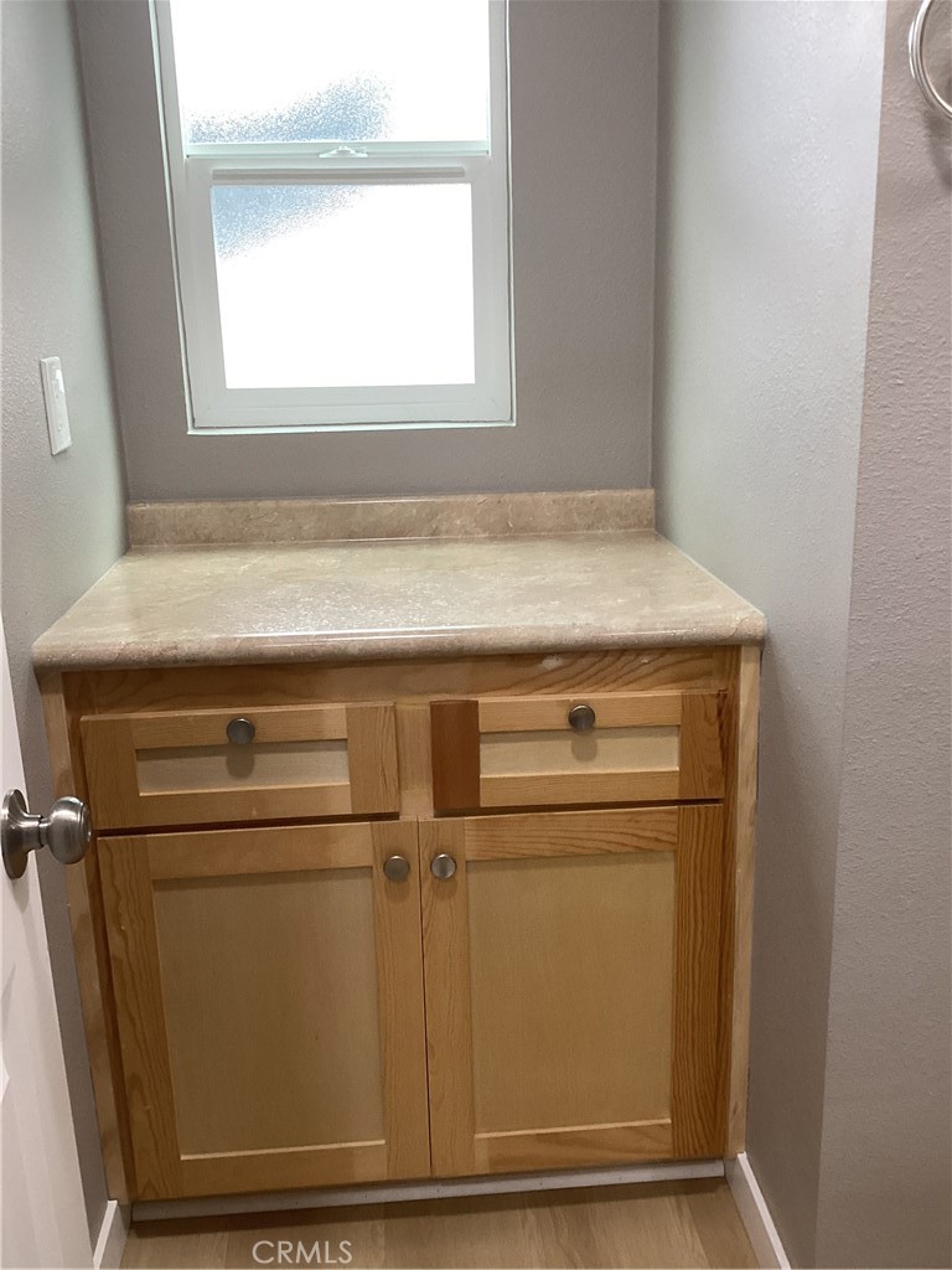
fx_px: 1137
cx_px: 476
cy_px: 635
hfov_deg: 45.4
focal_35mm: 31
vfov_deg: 58.4
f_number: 2.4
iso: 125
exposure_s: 1/60
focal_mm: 3.3
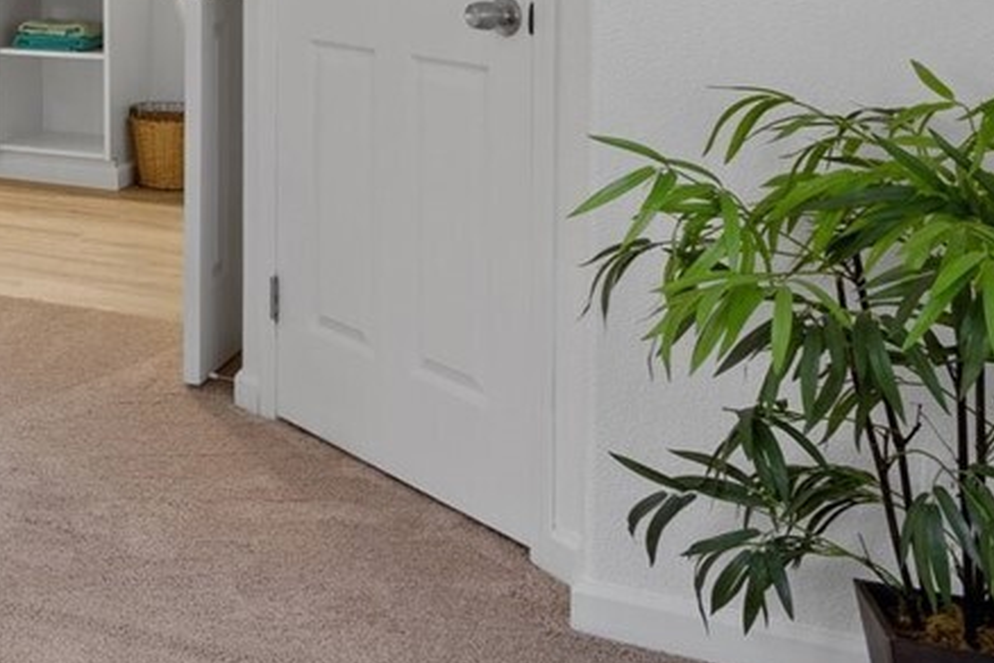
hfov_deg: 23.4
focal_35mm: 62
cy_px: -56
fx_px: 1712
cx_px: -623
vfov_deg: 20.9
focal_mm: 16
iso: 400
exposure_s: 1/2
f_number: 8
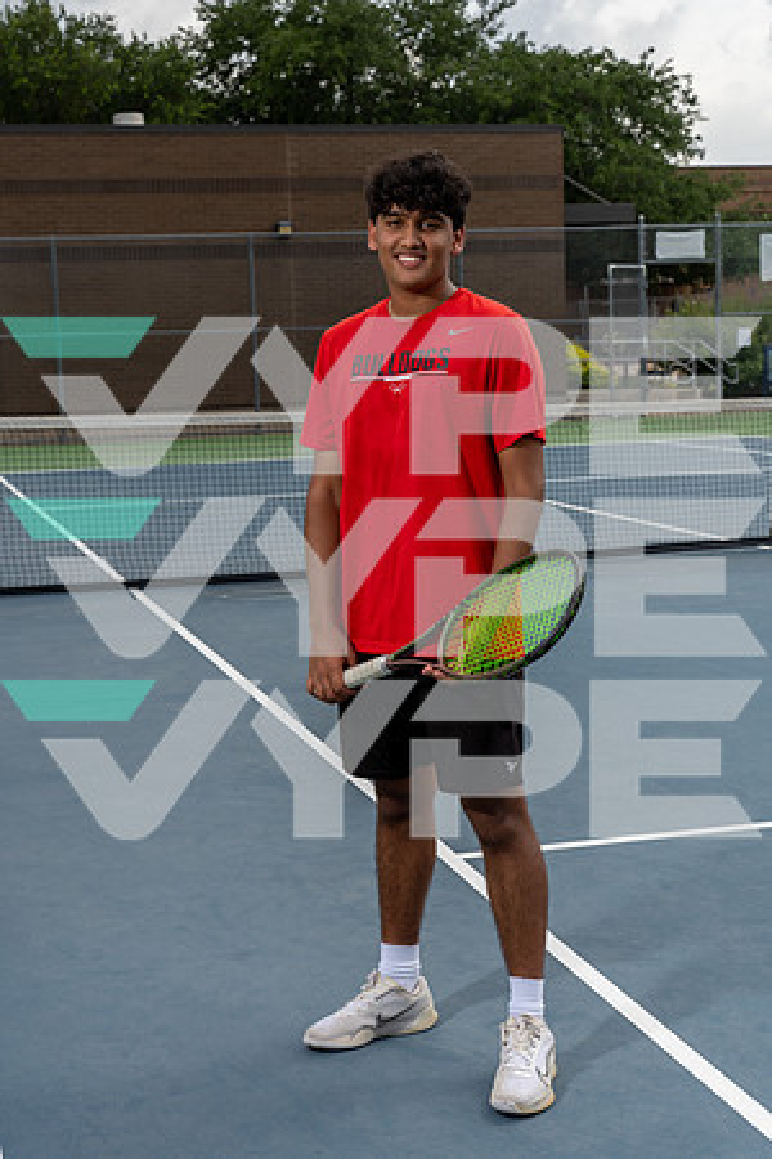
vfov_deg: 33.4
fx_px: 1930
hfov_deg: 22.6
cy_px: 580
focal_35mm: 60
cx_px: 386
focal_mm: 60
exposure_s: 1/250
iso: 100
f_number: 8
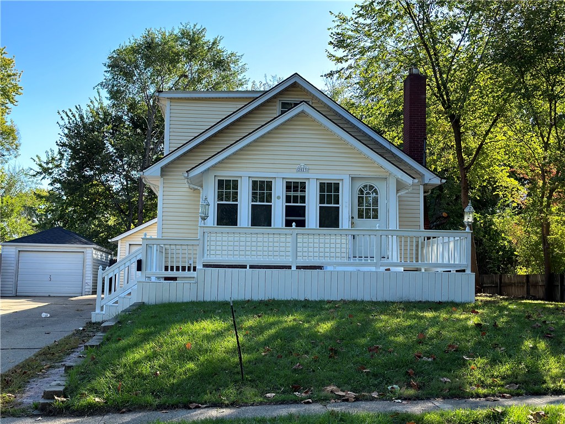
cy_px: 212
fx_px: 783
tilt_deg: +5.2
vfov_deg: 30.3
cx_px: 282
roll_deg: -0.6
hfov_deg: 39.7
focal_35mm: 48
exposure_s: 1/1272
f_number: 1.78
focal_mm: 6.86
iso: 80
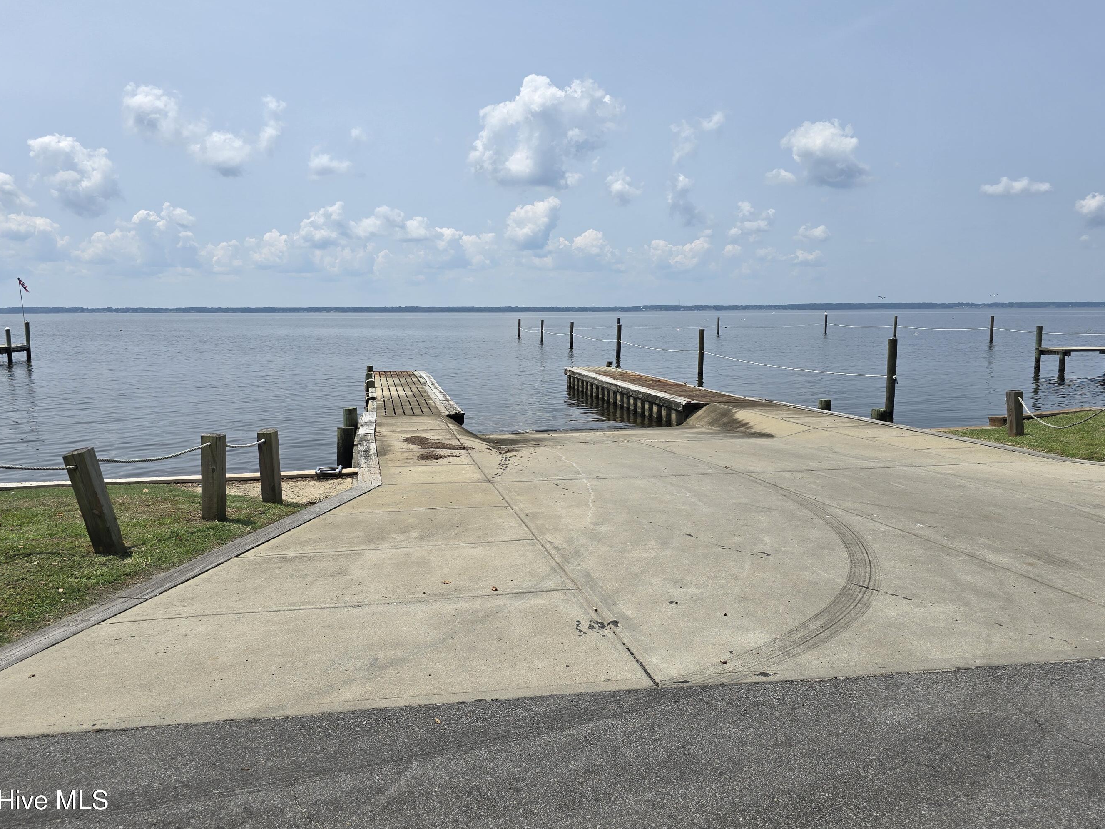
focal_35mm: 26
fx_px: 830
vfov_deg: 53.0
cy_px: 375
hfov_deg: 67.3
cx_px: 533
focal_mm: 6.3
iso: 12
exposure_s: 1/1563
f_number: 1.7
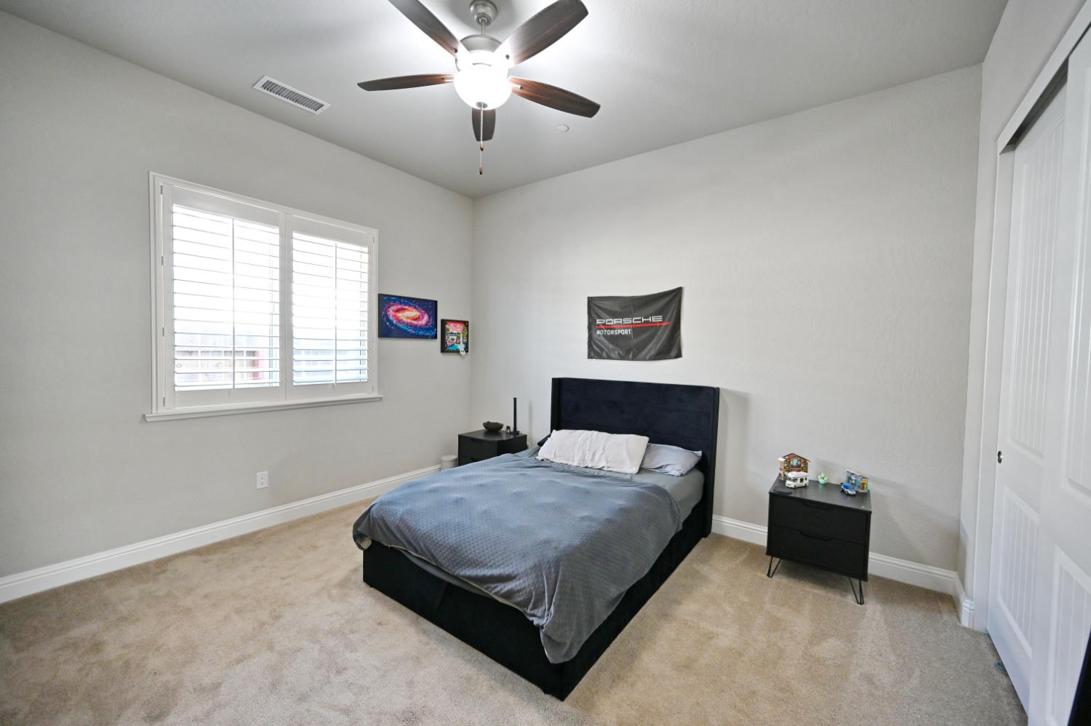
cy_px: 363
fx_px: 424
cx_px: 546
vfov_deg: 81.1
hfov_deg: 104.3
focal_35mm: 14
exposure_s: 1/125
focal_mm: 14
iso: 1250
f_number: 4
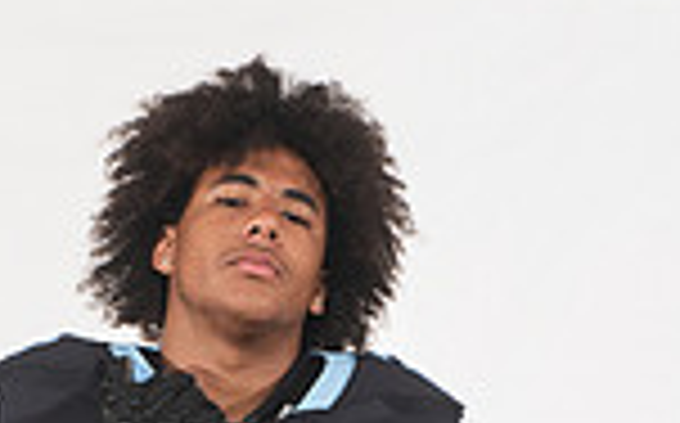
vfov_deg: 8.9
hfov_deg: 15.5
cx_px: 158
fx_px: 2481
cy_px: 990
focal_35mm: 134
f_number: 7.1
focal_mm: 44
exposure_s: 1/320
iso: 500
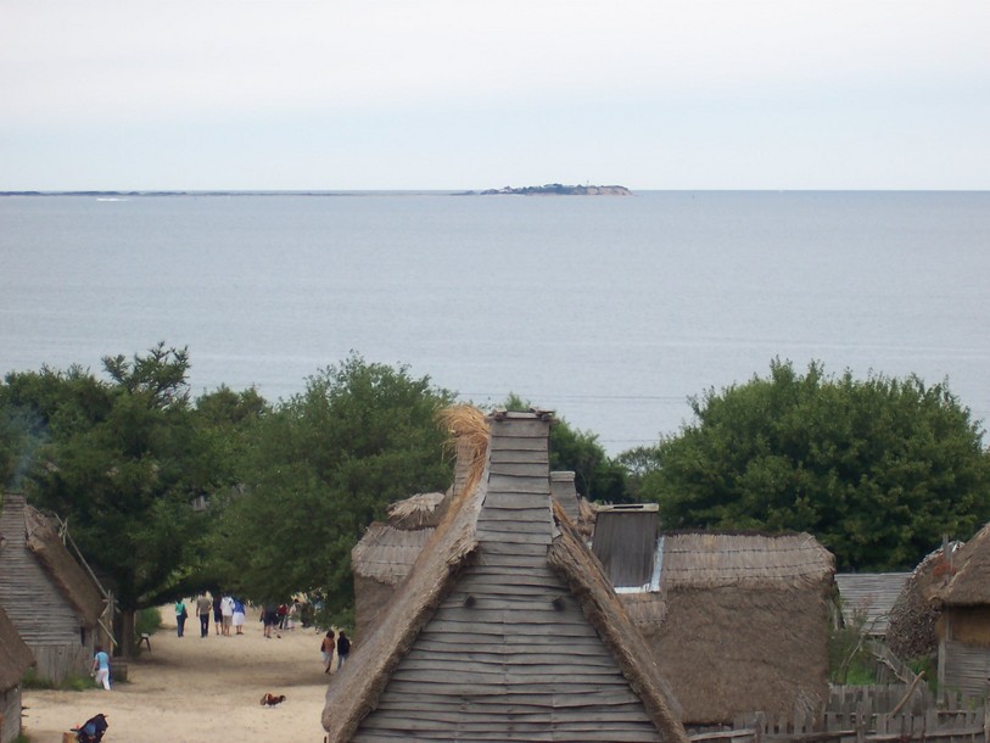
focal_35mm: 144
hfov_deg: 13.7
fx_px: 4119
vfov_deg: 10.3
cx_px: 495
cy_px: 372
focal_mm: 22.4
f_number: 4.9
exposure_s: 1/250
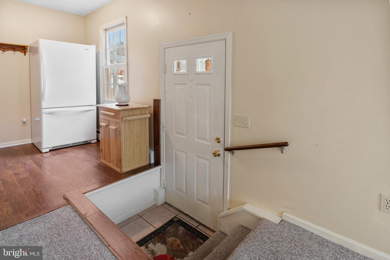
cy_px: 130
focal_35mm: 18
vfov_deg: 67.4
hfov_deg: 90.0
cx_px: 195
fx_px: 195
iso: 400
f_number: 8
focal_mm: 18
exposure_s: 1/2.5
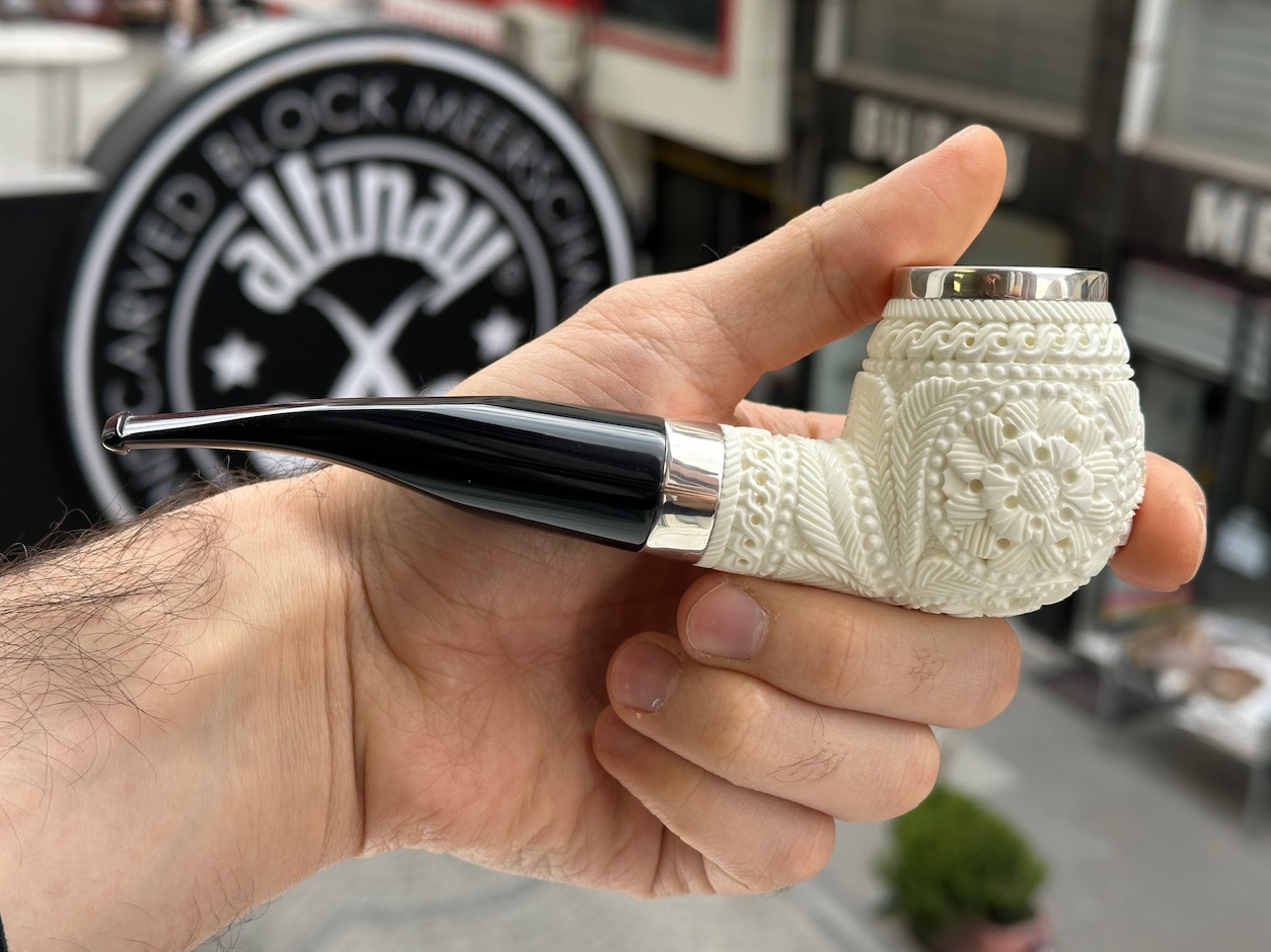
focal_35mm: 49
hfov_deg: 38.9
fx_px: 1799
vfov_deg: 29.7
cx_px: 629
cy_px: 472
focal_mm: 6.86
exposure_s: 1/395
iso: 64
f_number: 1.78
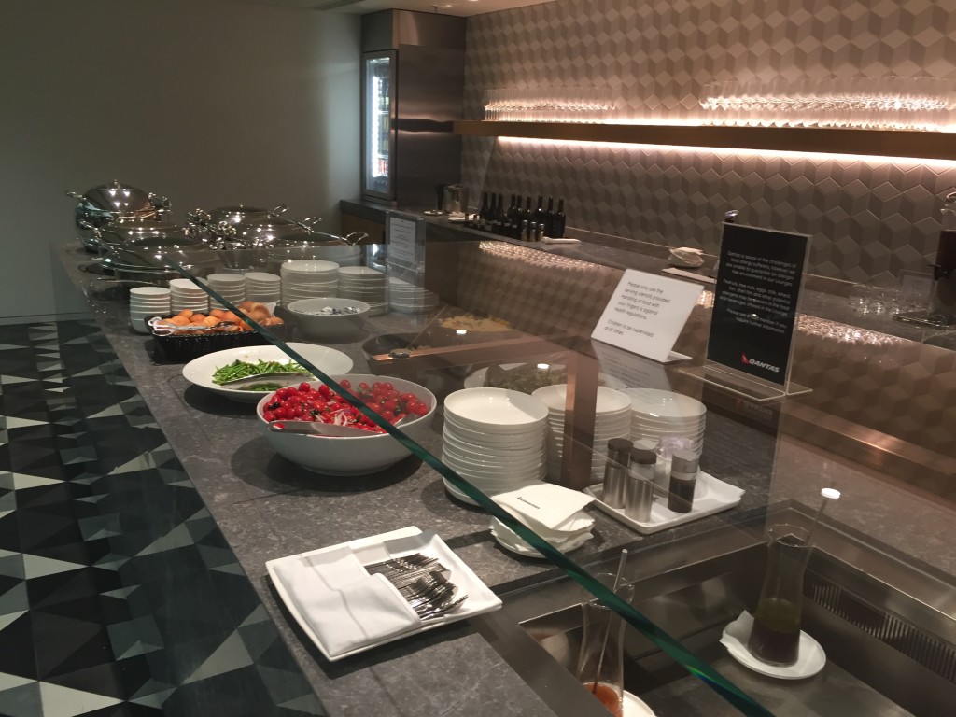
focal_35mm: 29
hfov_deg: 61.7
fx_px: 801
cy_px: 358
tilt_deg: -17.1
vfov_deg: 48.2
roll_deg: -2.1
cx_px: 478
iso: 100
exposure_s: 1/33
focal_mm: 4.15
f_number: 2.2
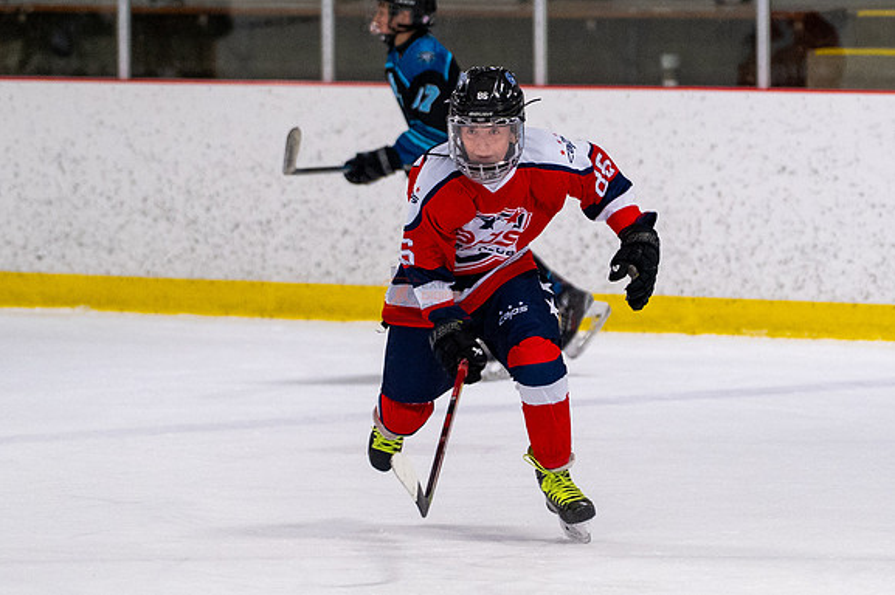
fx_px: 8348
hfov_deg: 6.1
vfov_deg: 4.1
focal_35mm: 336
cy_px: 302
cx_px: 571
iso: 2000
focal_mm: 150
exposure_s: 1/800
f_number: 2.8
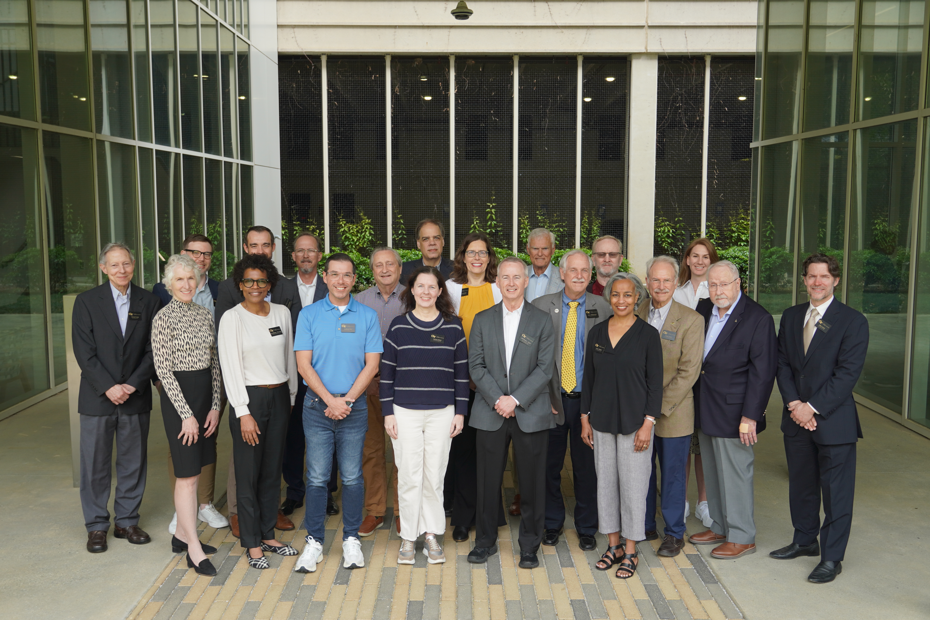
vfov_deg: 34.2
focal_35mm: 39
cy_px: 310
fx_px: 1007
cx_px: 465
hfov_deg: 49.6
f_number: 4
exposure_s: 1/160
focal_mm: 26
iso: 125
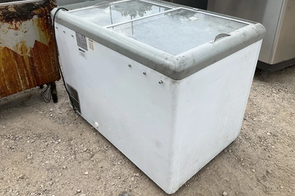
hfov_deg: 60.3
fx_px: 254
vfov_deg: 42.2
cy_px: 87
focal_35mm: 31
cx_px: 147
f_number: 1.8
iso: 25
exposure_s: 1/1311
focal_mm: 3
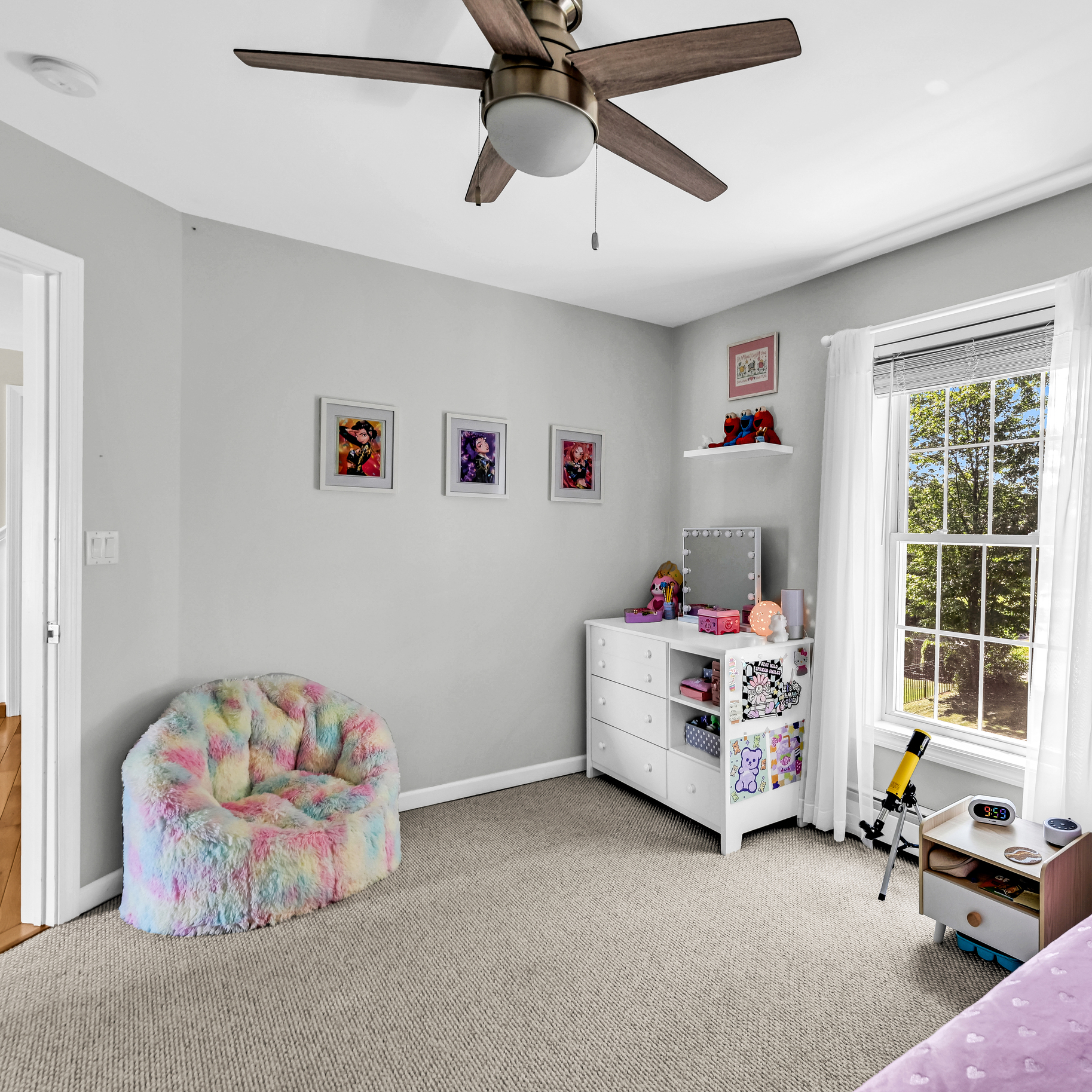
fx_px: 714
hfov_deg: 72.5
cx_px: 733
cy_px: 542
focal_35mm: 20
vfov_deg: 74.8
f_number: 8
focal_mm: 14
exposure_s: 1/250
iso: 250
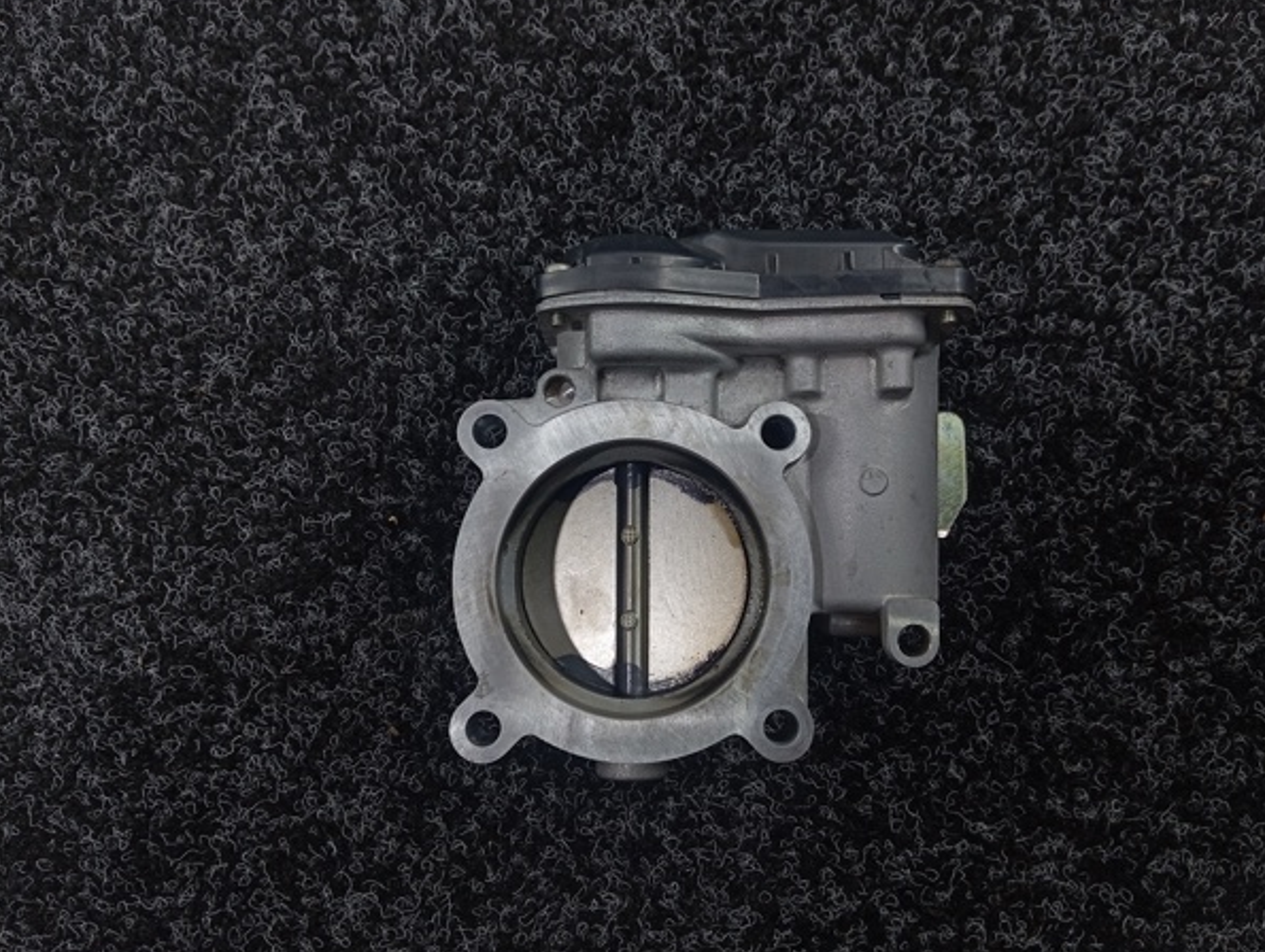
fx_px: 1098
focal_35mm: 30
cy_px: 465
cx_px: 656
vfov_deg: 46.9
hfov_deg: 59.9
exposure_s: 1/50
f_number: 1.8
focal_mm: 4.22
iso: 123
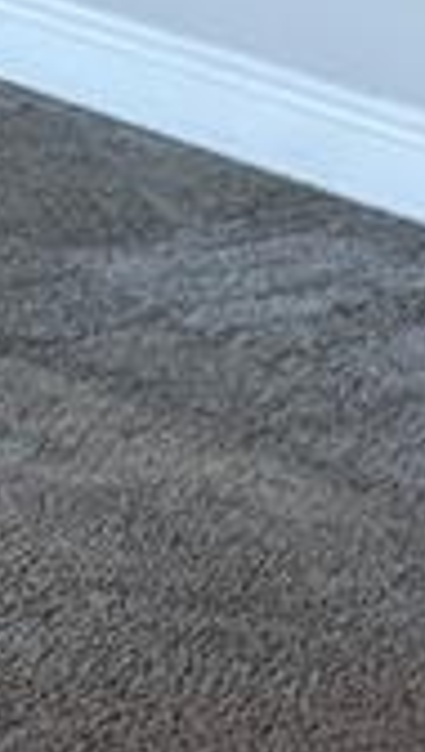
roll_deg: -0.2
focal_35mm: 202
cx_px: -1168
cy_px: -130
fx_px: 4031
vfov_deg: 10.5
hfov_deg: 5.4
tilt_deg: -13.7
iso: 250
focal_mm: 5.96
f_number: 1.6
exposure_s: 1/60
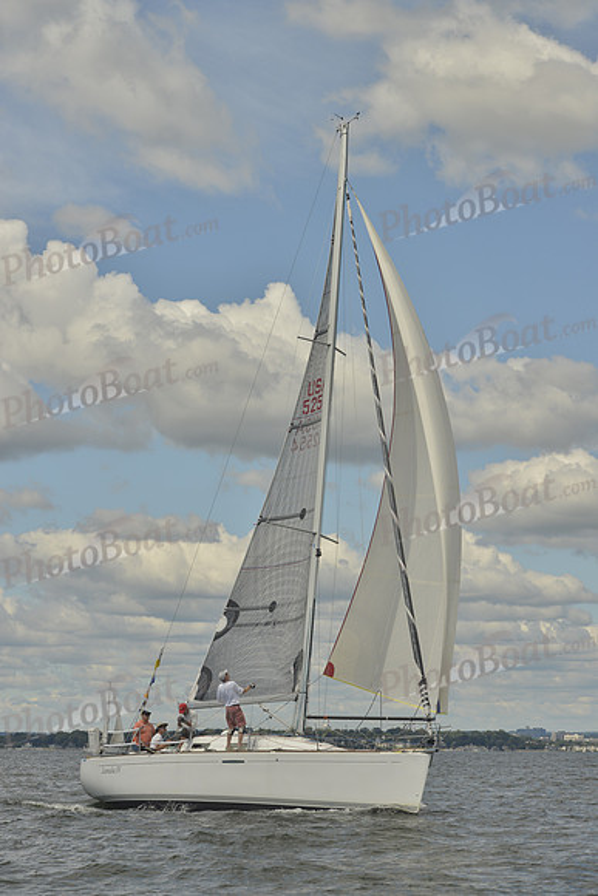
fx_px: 2116
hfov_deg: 16.1
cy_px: 448
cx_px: 299
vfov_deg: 23.9
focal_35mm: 85
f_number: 7.1
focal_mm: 85
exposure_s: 1/640
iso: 200
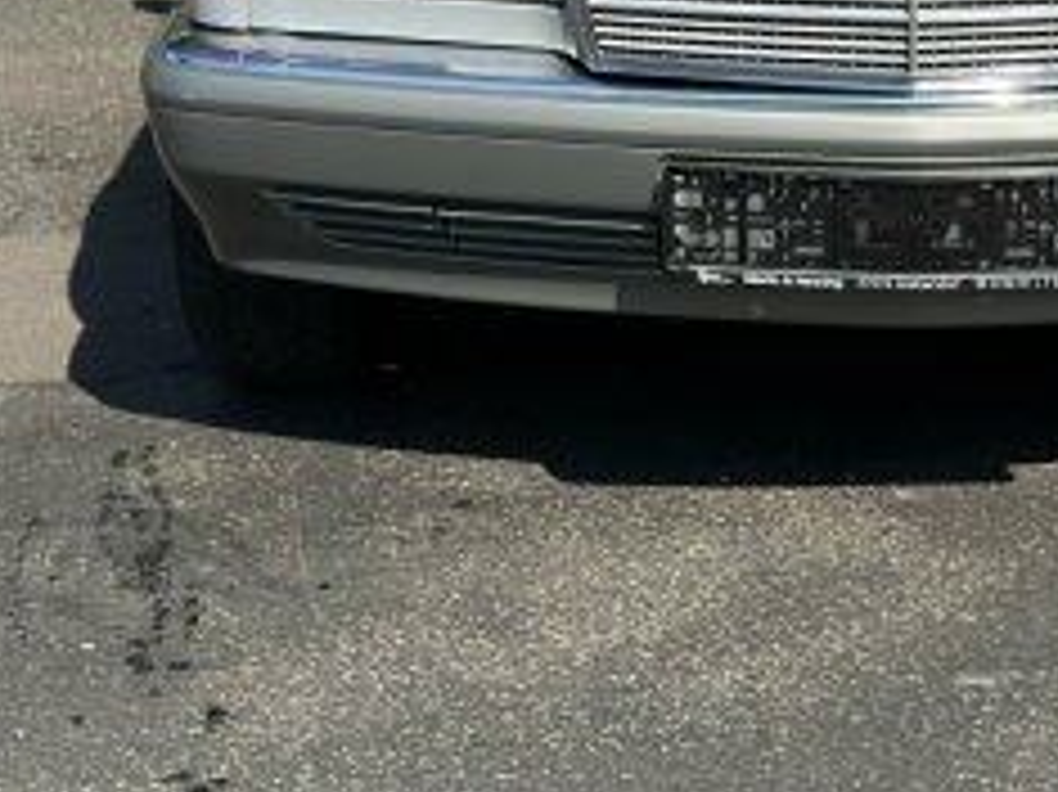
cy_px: -212
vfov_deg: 11.1
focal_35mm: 131
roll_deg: +2.5
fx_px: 4002
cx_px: 828
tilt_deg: -9.0
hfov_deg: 15.0
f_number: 1.78
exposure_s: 1/4566
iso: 100
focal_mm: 6.86
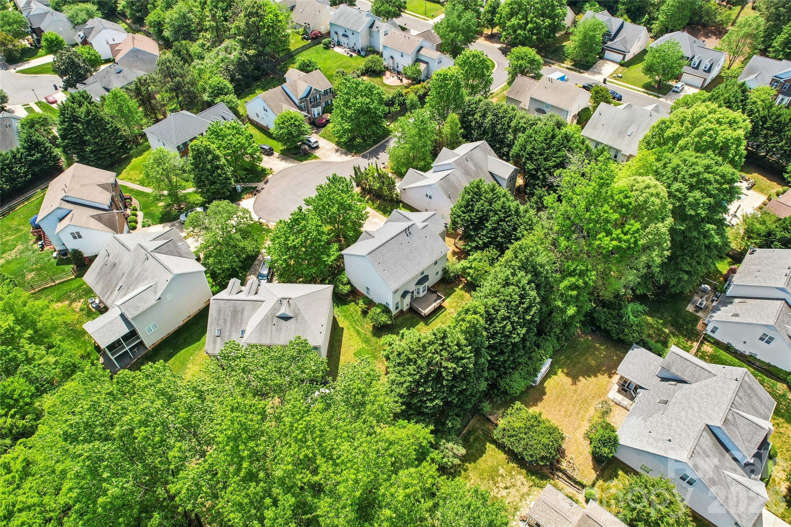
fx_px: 483
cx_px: 396
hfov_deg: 78.6
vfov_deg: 57.2
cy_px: 264
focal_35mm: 22
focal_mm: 8.4
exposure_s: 1/120
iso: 110
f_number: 2.8
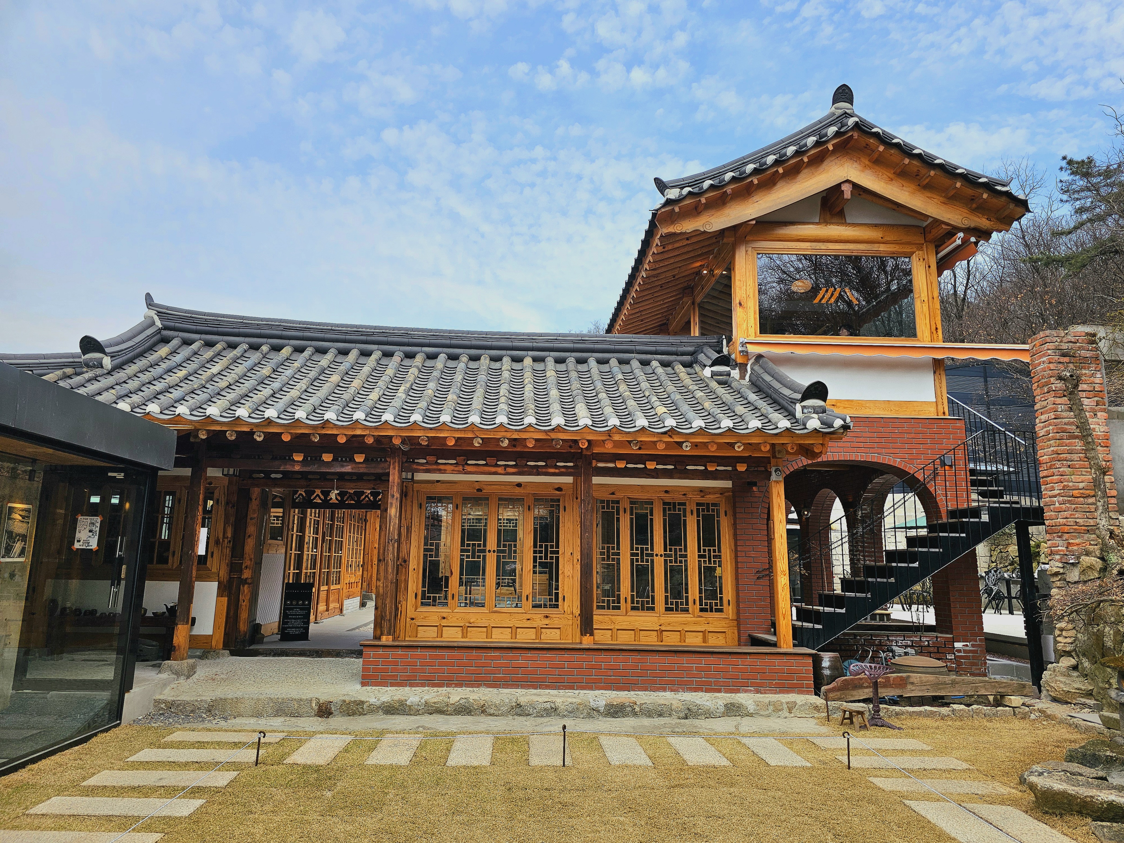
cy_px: 422
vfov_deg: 58.9
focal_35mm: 23
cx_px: 562
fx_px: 747
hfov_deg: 73.9
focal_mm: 6.3
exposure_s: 1/588
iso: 10
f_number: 1.7
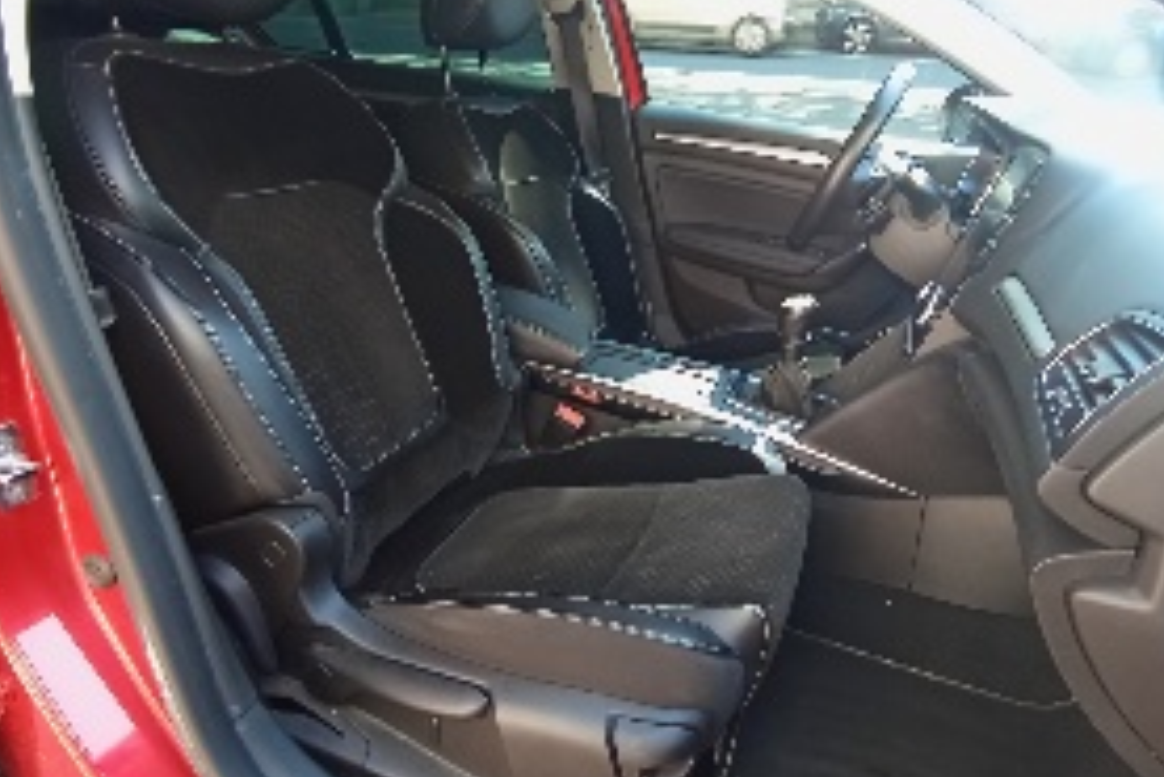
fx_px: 809
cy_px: 386
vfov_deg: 51.3
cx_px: 647
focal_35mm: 25
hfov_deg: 71.2
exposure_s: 1/50
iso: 53
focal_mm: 1.65
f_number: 2.2
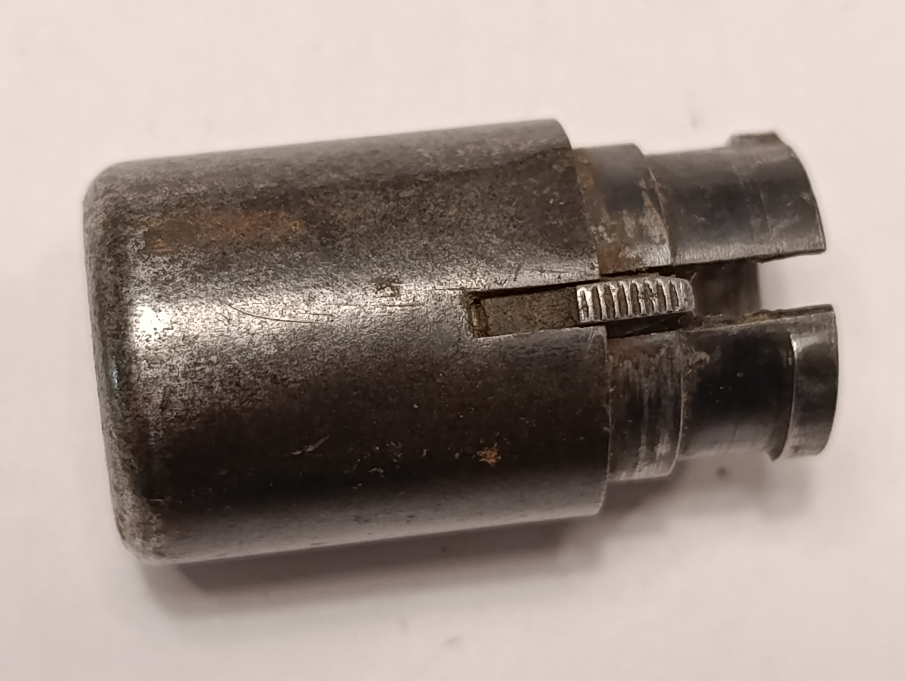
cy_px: 340
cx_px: 452
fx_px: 2409
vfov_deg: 16.1
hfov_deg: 21.3
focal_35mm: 92
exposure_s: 1/100
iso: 1000
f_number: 1.6
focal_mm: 6.14
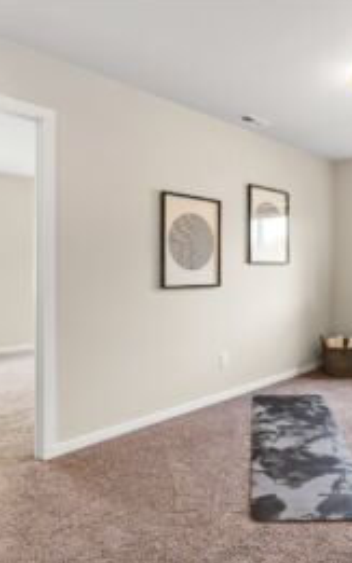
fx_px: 384
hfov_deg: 47.6
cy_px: 282
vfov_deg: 72.6
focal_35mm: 25
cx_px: 259
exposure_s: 1/2
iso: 100
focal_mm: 16
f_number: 8
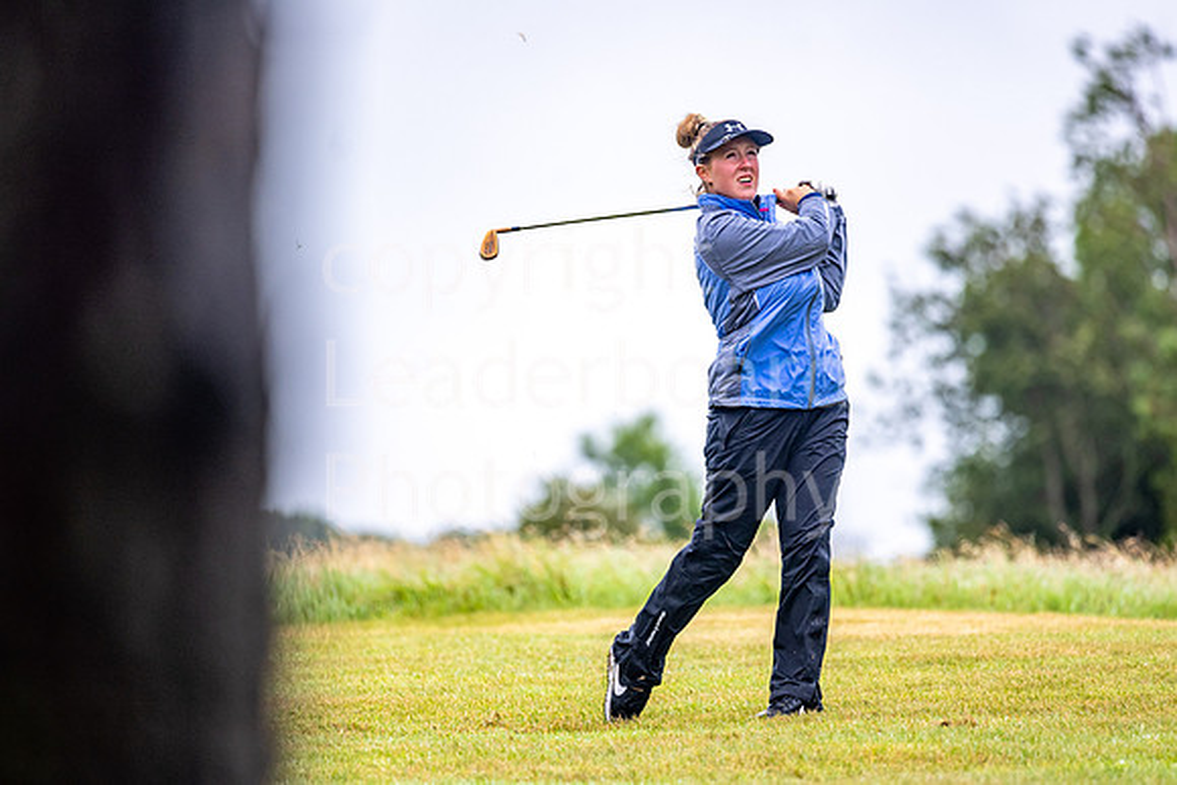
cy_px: 376
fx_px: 10231
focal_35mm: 313
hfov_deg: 6.6
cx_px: 614
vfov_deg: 4.4
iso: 320
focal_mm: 300
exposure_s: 1/800
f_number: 4.5
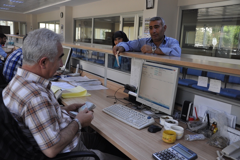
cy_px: 80
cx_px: 120
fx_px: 220
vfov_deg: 39.9
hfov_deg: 57.3
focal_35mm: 33
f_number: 4
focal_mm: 22
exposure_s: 1/60
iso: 560
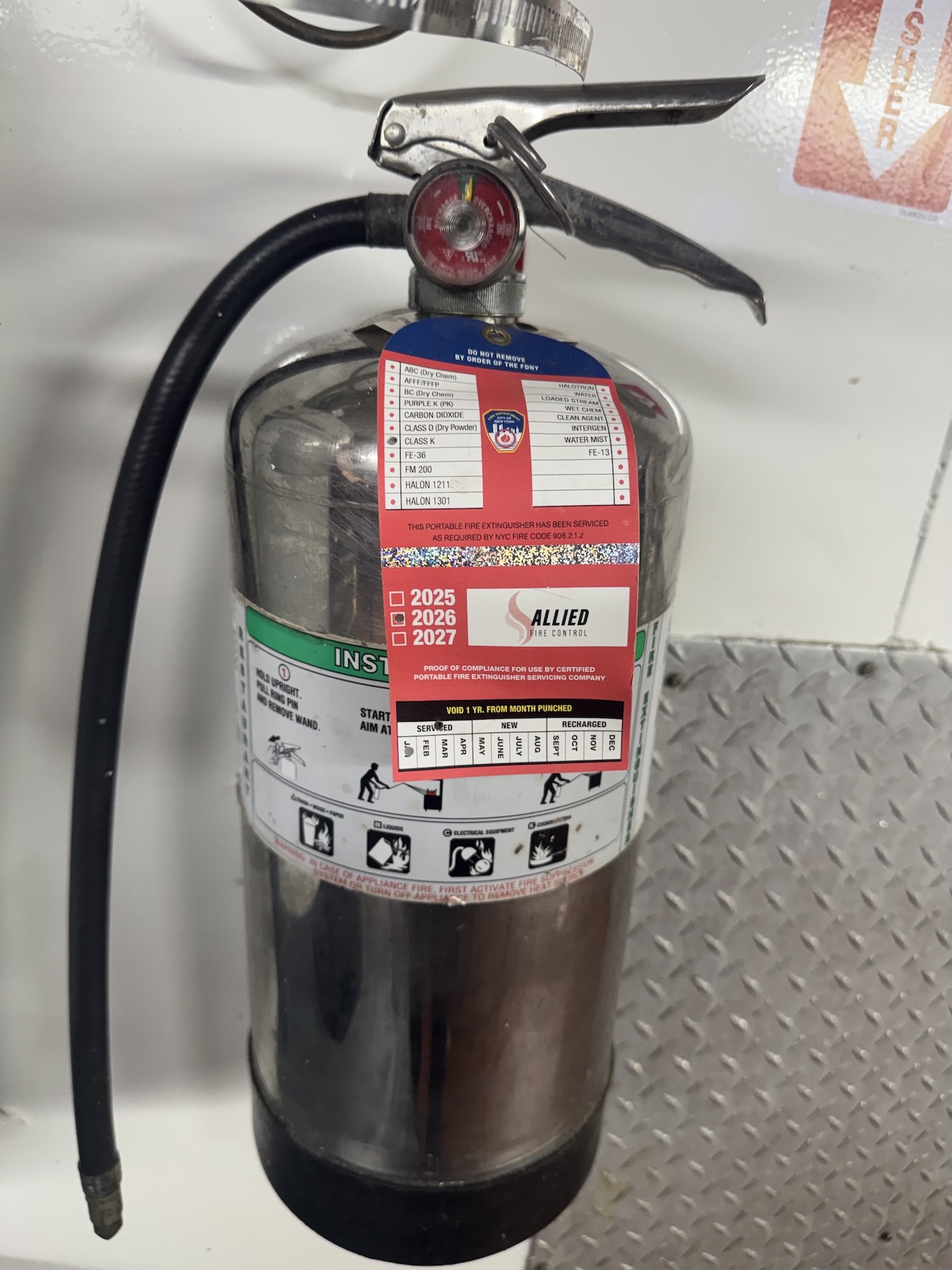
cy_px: 635
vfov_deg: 71.6
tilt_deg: -19.3
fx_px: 880
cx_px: 476
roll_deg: -7.5
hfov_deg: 56.8
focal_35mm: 24
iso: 160
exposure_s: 1/120
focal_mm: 6.76
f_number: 1.78
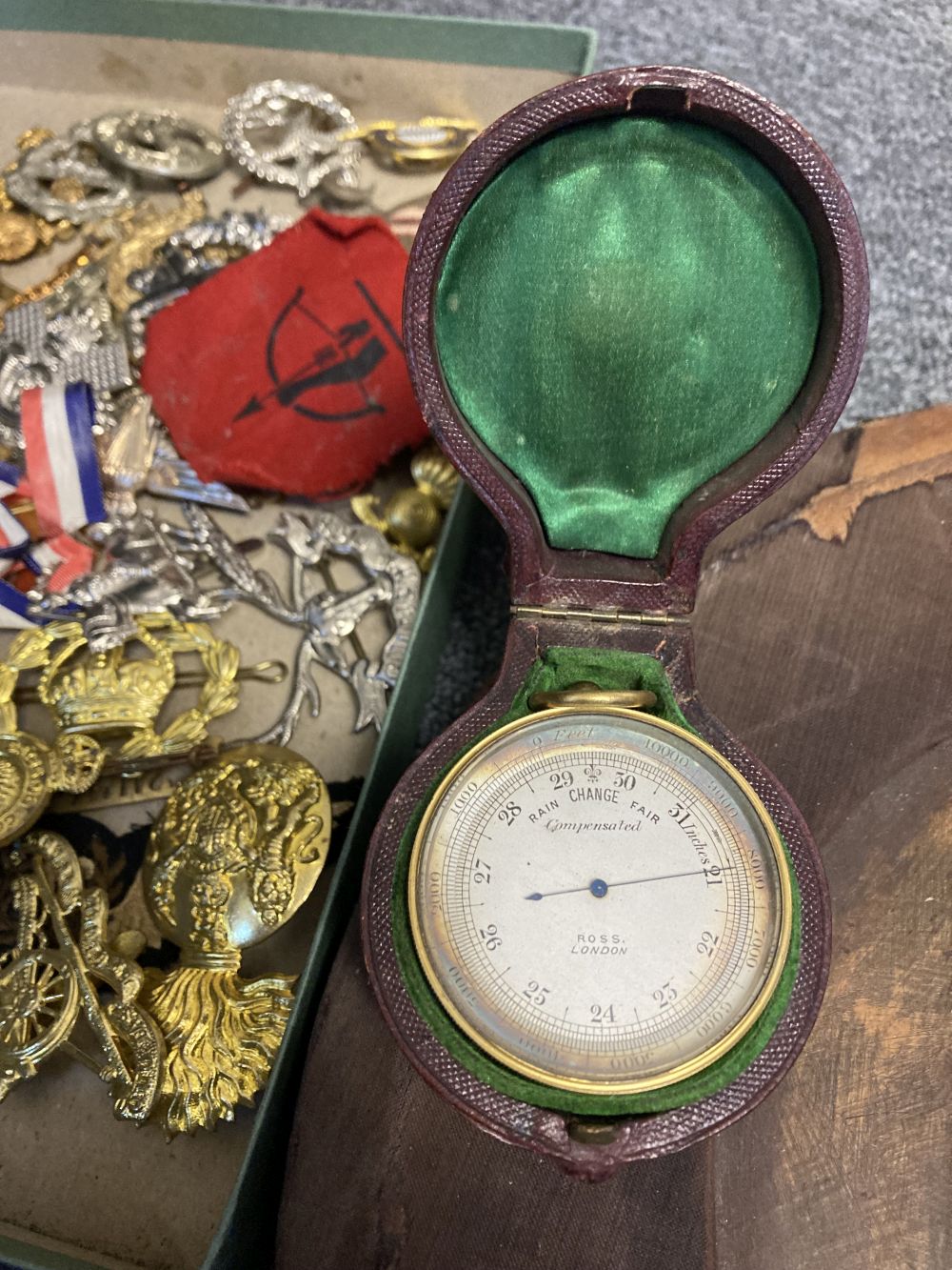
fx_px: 1027
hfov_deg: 49.8
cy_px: 635
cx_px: 476
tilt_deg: -59.6
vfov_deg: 63.4
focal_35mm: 28
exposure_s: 1/33
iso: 320
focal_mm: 3.99
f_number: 1.8
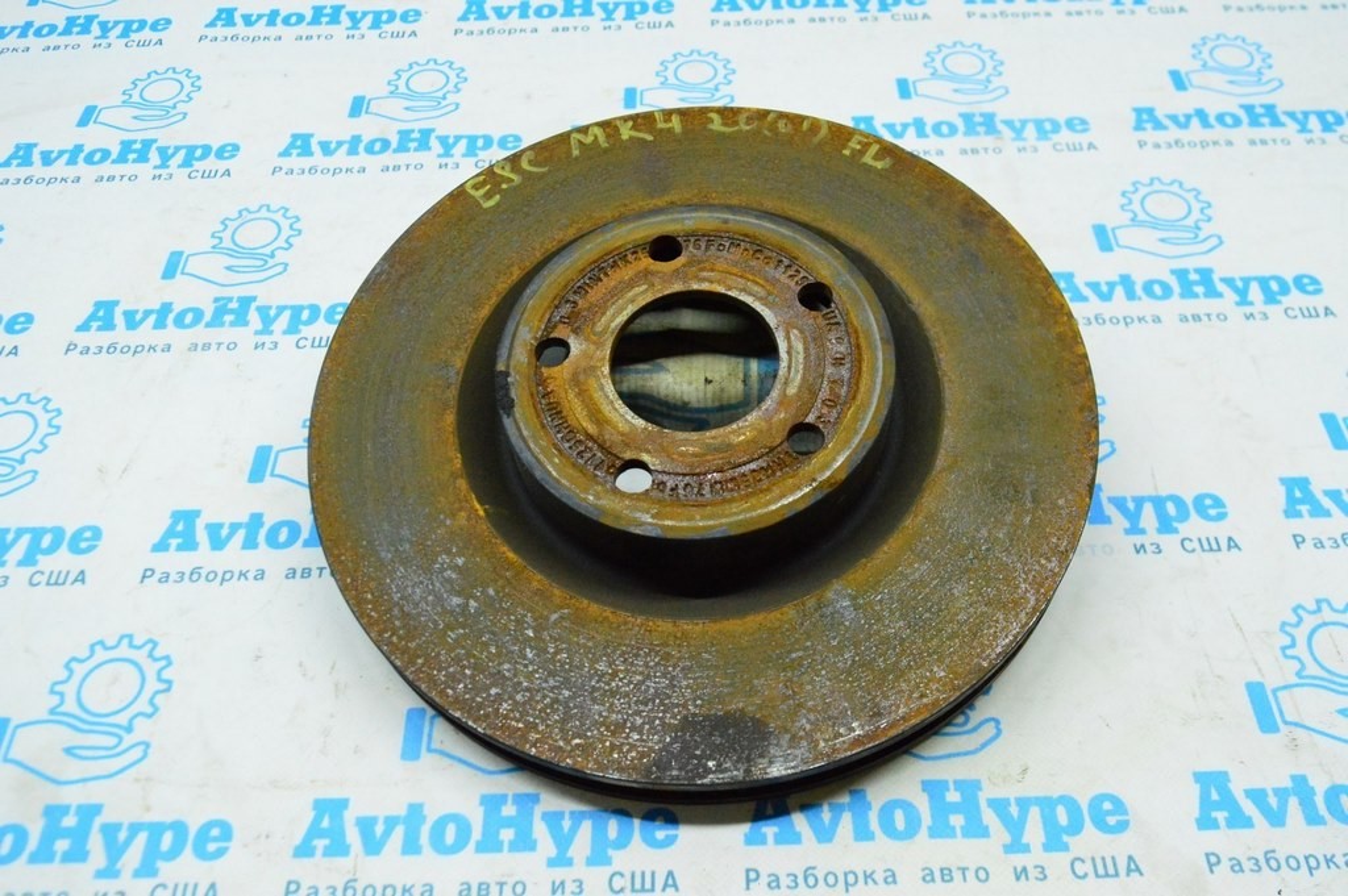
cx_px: 674
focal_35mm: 33
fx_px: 1235
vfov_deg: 39.9
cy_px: 448
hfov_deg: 57.3
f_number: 6.3
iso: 6400
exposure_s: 1/320
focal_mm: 22
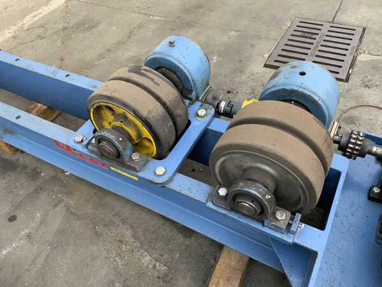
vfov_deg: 48.2
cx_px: 191
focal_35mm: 29
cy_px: 144
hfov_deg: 61.7
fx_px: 320
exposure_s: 1/158
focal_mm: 3
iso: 16
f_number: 1.8
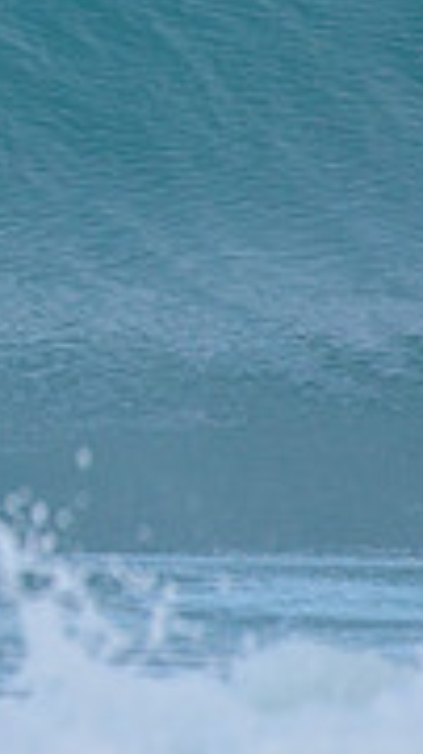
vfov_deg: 1.0
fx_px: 41294
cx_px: -1014
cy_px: -83
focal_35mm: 2067
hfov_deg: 0.6
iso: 560
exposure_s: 1/2000
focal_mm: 500
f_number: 5.6
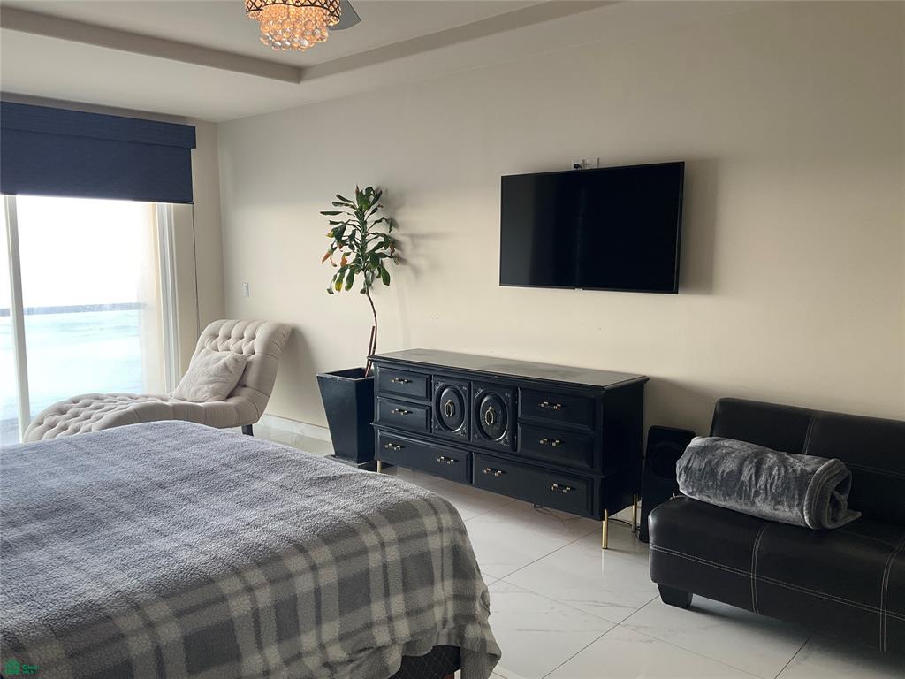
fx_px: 758
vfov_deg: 48.2
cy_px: 340
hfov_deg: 61.7
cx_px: 452
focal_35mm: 29
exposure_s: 1/120
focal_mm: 3
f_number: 1.8
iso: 50
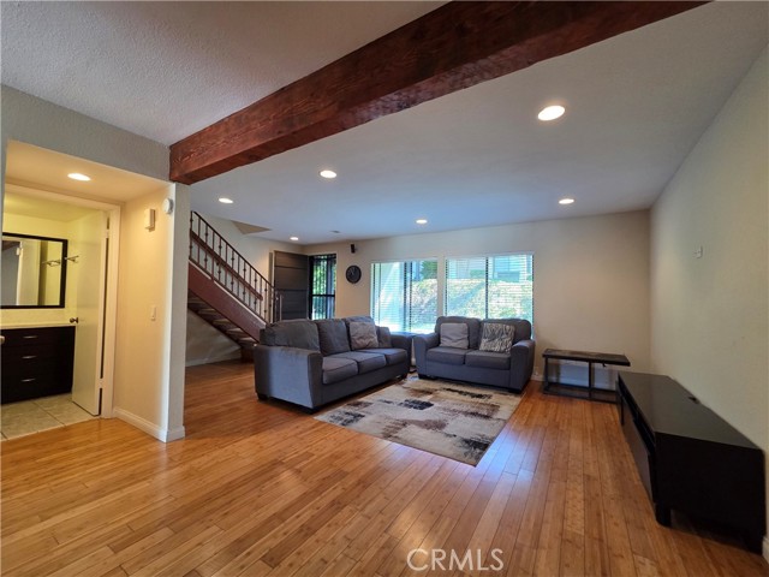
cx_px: 384
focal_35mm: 13
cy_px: 288
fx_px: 289
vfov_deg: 89.9
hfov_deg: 106.2
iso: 250
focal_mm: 2.2
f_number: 2.2
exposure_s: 1/60
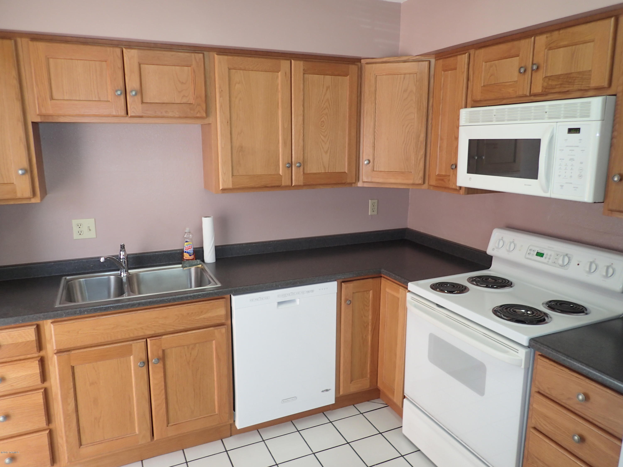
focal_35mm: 25
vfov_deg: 54.9
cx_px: 312
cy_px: 234
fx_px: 450
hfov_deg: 69.4
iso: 125
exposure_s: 1/60
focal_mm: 4.5
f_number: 2
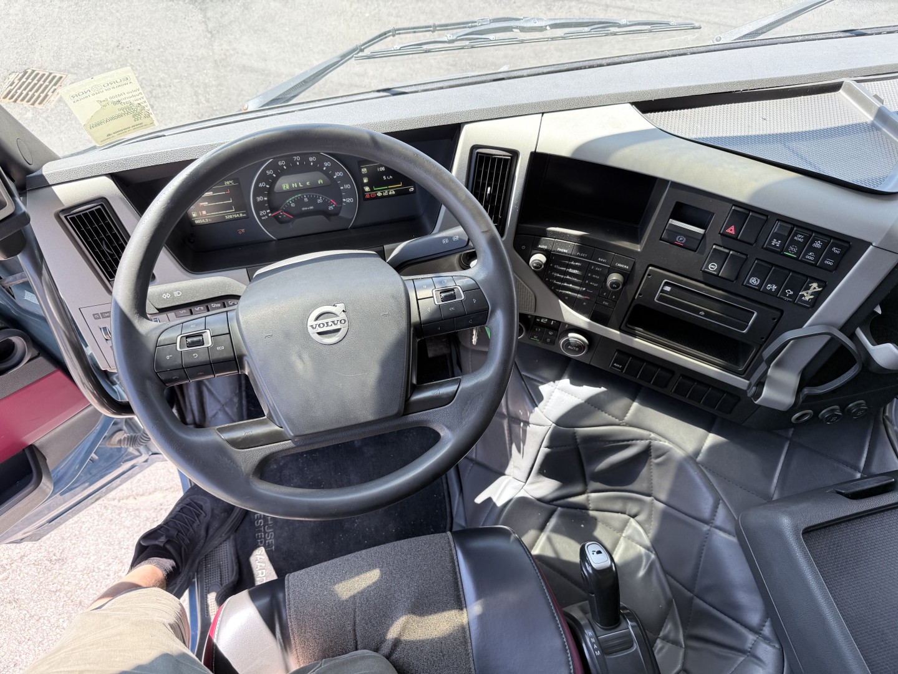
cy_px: 337
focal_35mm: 24
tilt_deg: -59.6
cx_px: 449
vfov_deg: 56.8
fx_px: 623
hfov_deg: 71.6
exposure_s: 1/290
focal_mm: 6.76
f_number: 1.78
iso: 100
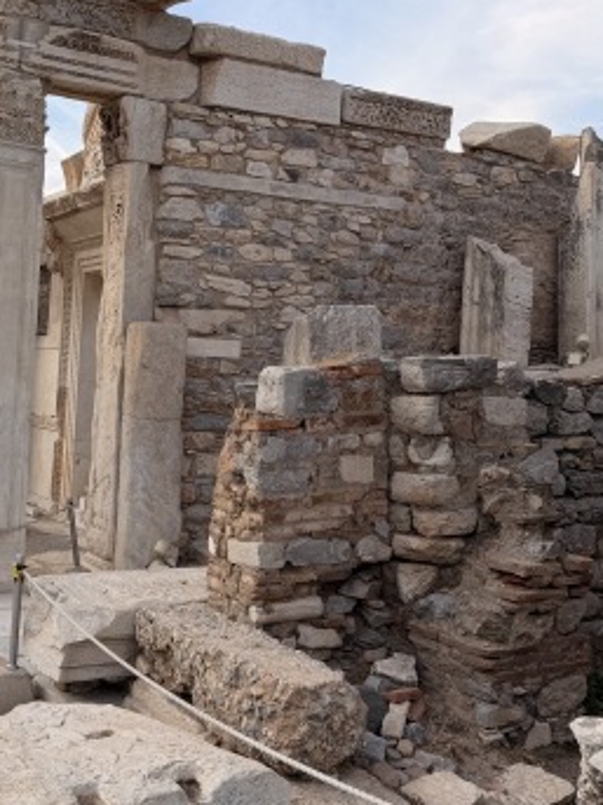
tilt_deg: +0.5
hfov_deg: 33.1
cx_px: 103
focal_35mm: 42
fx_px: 976
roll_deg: -2.1
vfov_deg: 44.8
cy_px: 387
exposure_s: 1/1618
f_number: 1.78
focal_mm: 6.76
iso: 80
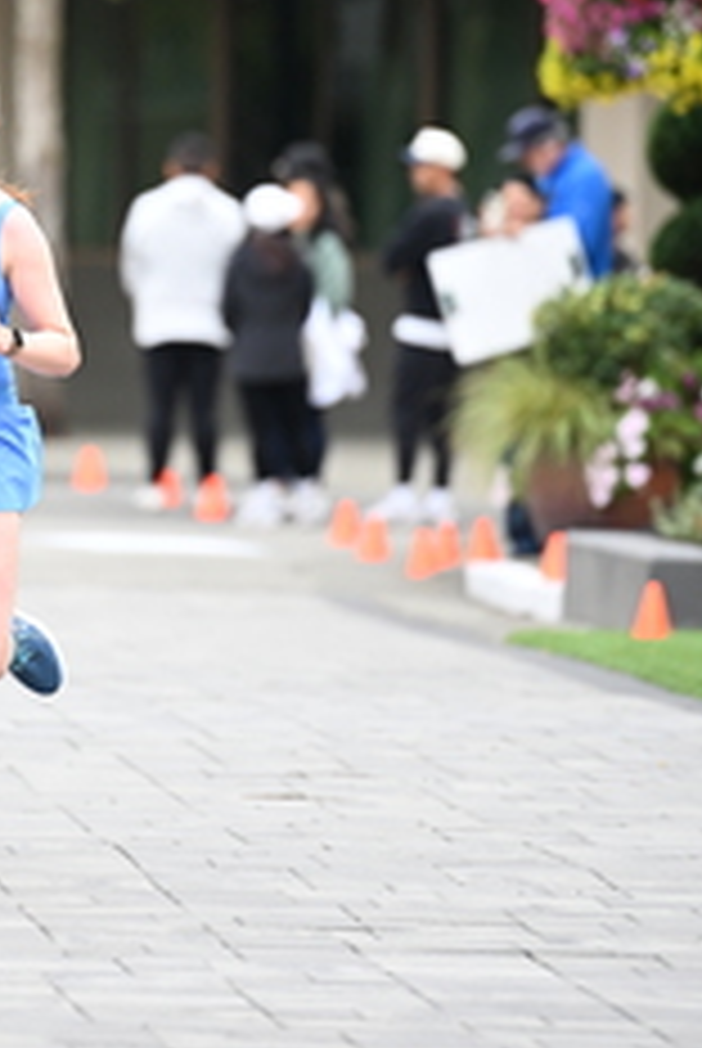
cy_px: 274
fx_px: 13764
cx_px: 61
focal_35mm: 472
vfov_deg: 4.4
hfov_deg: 2.9
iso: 640
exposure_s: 1/1600
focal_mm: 200
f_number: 2.8
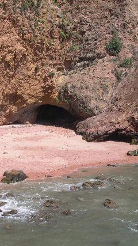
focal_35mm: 62
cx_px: 36
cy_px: 131
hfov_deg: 19.3
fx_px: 404
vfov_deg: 33.8
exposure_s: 1/193
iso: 100
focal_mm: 8
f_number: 7.6
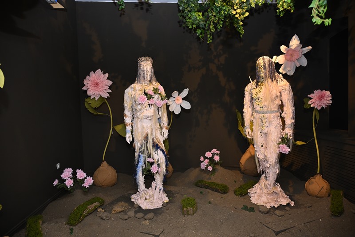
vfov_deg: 53.1
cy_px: 118
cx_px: 178
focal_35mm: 24
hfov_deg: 73.8
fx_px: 237
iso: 800
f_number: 4
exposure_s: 1/80
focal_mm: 24
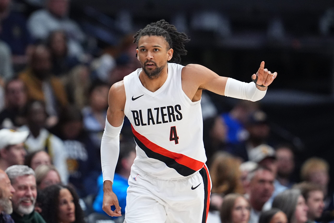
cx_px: 167
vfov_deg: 2.3
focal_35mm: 600
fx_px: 5572
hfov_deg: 3.4
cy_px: 112
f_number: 3.2
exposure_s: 1/1600
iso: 5000
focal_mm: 400
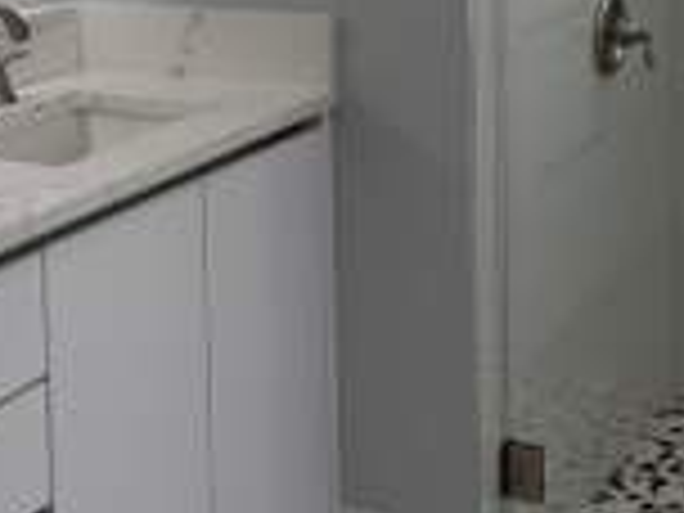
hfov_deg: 25.7
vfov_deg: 18.7
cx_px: 328
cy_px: -36
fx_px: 1502
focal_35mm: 76
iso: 100
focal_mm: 6.76
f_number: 1.78
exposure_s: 1/473
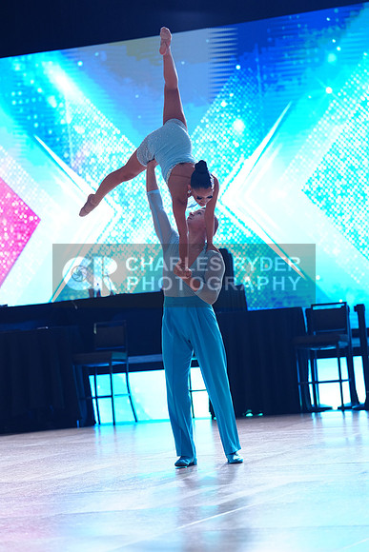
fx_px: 1982
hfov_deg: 10.6
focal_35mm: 129
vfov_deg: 15.9
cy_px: 276
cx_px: 184
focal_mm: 129
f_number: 2.8
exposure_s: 1/640
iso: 1250
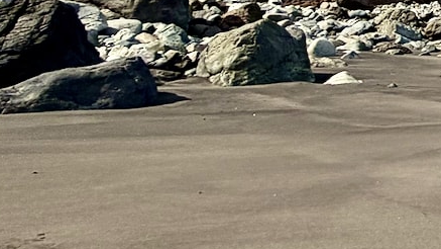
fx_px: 784
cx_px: 948
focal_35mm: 67
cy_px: -297
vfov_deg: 14.1
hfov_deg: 17.5
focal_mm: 2.22
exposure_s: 1/1001
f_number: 2.2
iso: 20
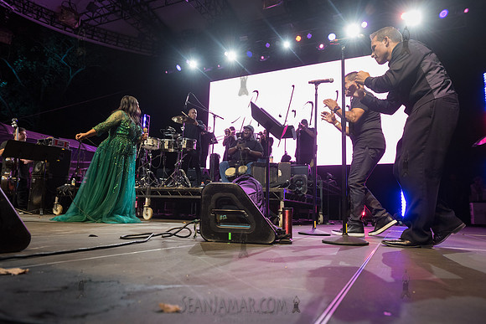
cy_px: 162
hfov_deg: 73.7
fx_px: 324
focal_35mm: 24
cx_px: 243
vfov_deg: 53.2
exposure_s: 1/500
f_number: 4
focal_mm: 24
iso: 2500
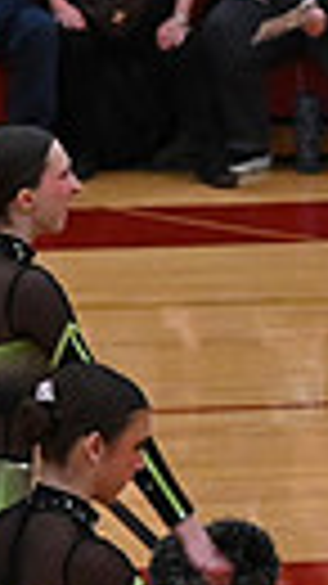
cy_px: 731
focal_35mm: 492
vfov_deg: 4.4
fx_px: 7617
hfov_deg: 2.4
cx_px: 1240
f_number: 4
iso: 5000
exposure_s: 1/400
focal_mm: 70
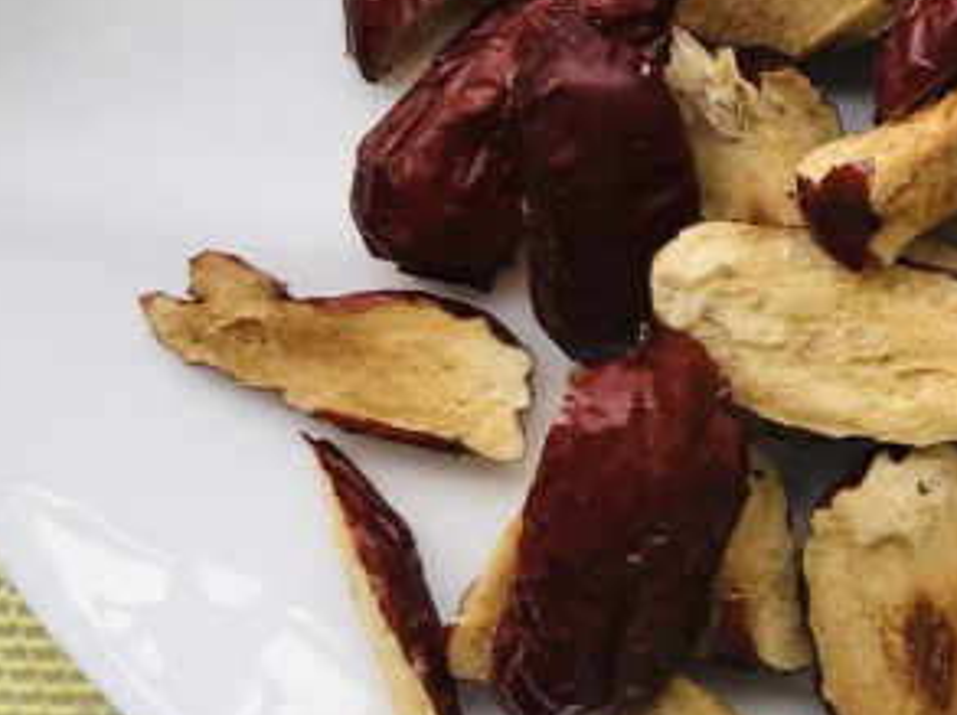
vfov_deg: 15.0
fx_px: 2706
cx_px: 1385
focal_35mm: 98
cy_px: 183
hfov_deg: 18.1
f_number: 1.8
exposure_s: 1/286
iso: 20
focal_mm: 3.99
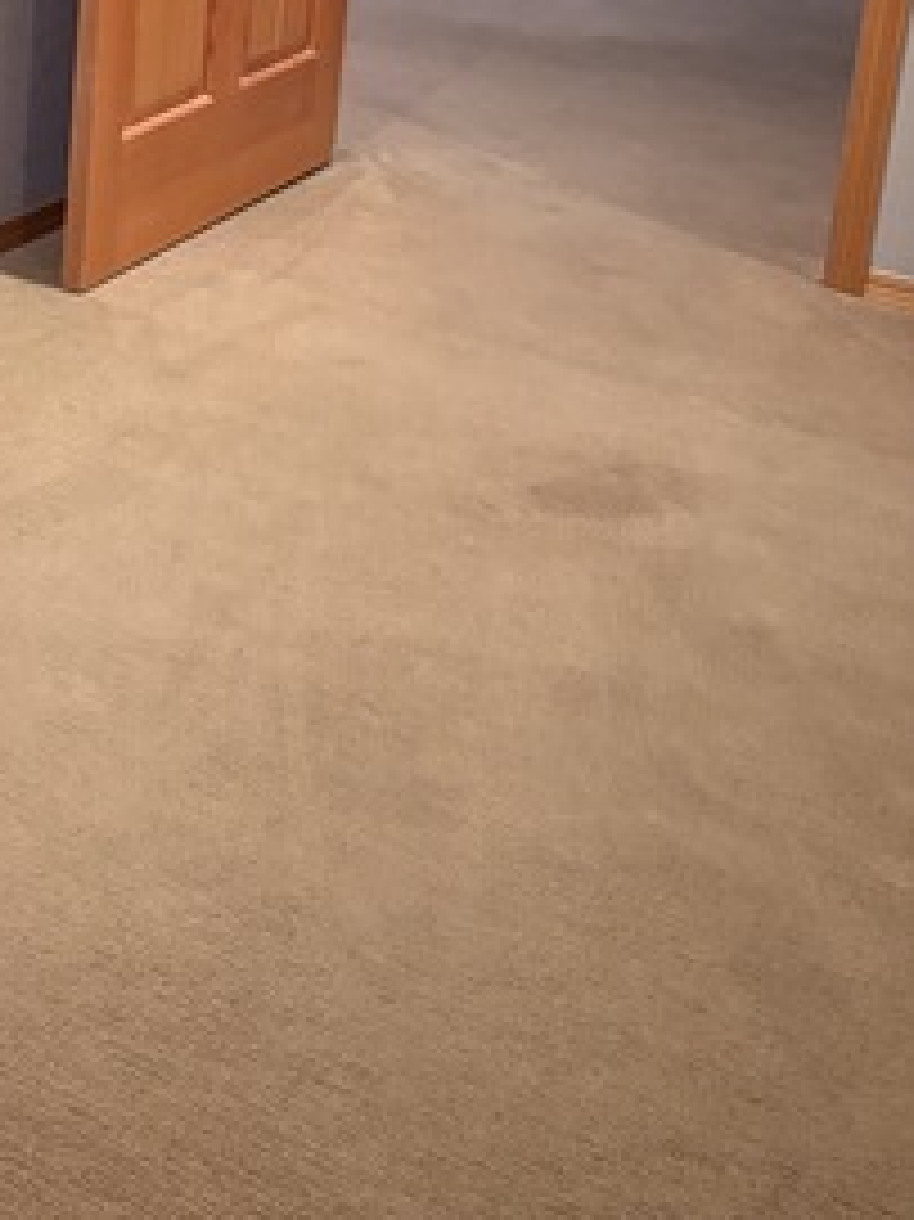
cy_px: -11
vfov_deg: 28.4
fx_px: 2255
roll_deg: -1.9
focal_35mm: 64
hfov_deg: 21.2
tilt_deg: -12.2
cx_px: -203
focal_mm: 5.96
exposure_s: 1/60
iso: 320
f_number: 1.6
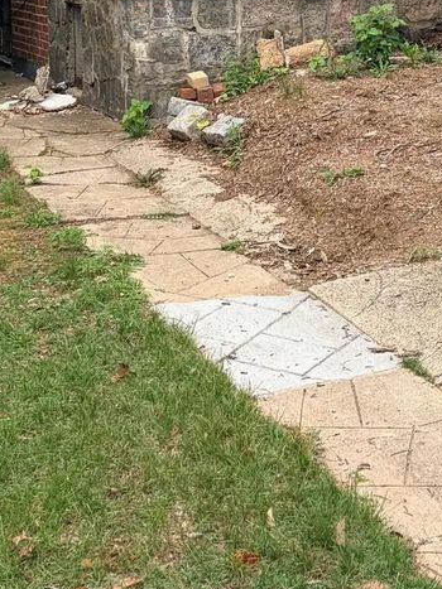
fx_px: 1294
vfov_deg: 22.6
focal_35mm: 76
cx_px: 296
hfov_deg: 19.3
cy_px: -197
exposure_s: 1/3448
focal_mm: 5.96
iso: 50
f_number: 1.6
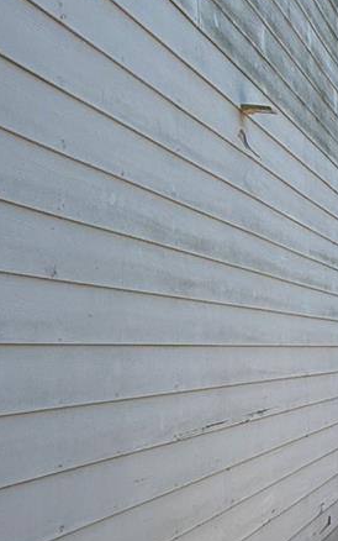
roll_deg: -3.4
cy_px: 338
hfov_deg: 20.3
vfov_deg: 38.6
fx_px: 766
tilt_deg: +2.5
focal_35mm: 52
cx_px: 548
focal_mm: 2.22
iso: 50
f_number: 2.2
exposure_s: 1/1017
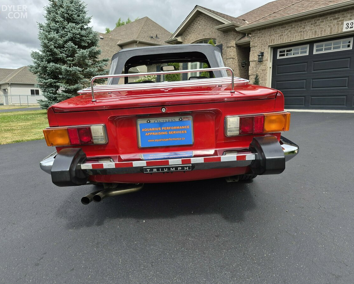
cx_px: 166
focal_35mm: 24
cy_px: 142
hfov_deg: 70.2
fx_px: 251
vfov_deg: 58.8
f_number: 1.8
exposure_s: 1/2344
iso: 80
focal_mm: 5.4
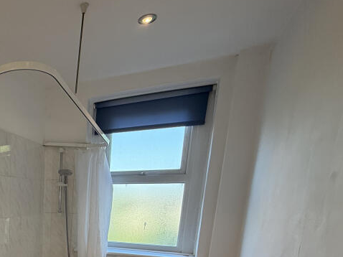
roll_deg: -0.5
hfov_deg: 49.7
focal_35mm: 30
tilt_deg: -10.3
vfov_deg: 41.1
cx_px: 5
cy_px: 253
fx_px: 297
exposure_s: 1/121
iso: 125
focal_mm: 2.22
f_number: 2.2
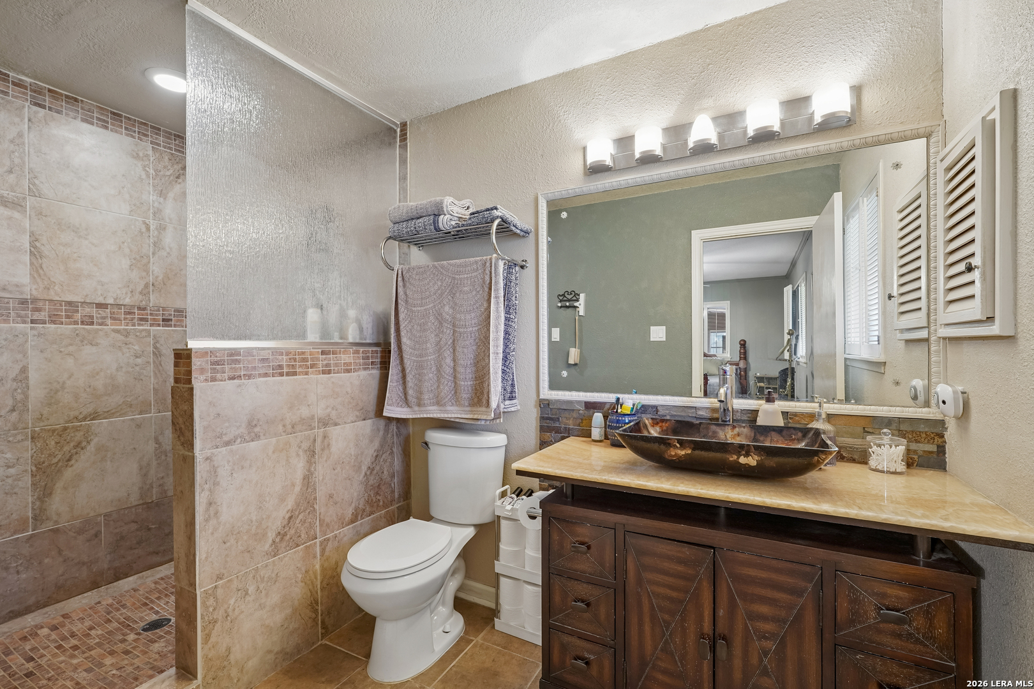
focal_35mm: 16
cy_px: 344
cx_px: 517
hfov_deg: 96.7
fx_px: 460
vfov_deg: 73.7
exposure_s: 1/2.5
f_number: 8
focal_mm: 16
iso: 400
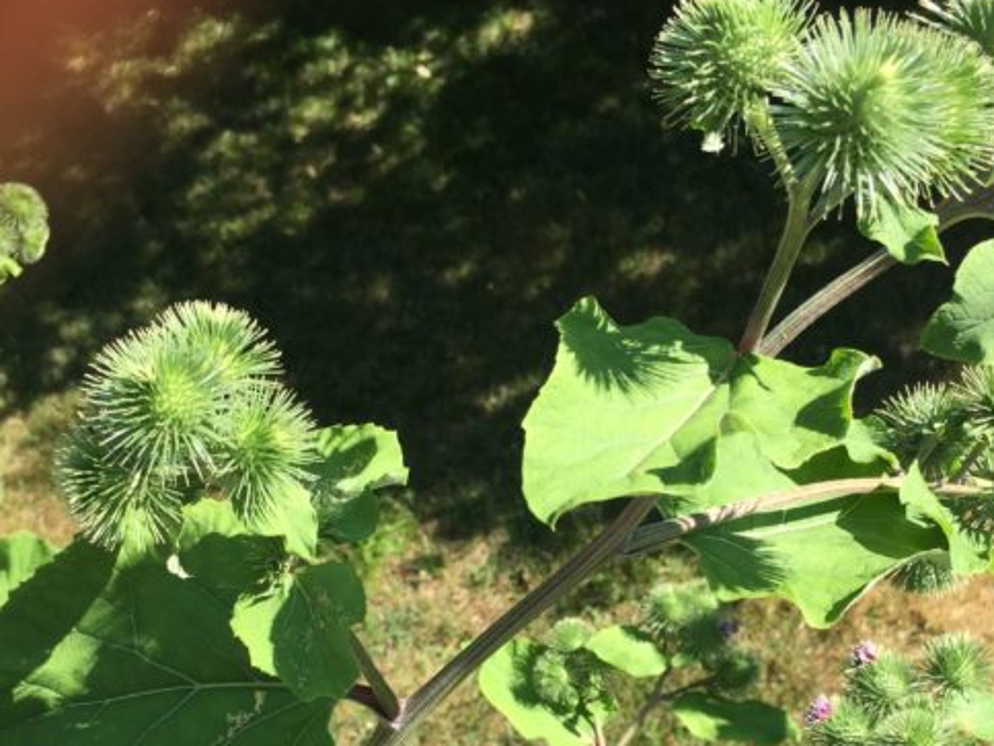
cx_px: 526
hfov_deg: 41.2
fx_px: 1321
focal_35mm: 46
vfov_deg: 30.9
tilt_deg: -52.7
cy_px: 565
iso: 32
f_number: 2.2
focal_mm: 4.15
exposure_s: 1/879
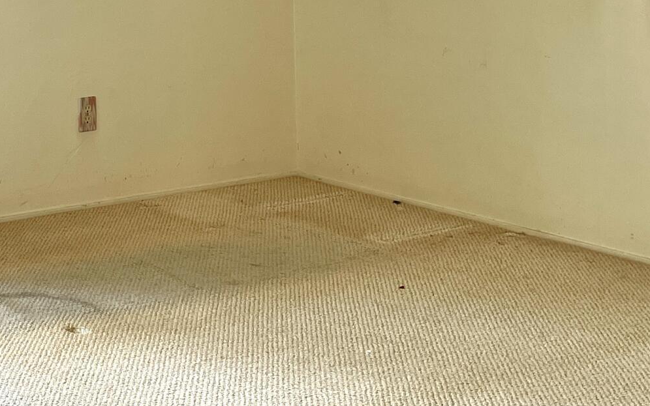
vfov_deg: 15.0
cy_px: -136
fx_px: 1471
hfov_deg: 24.3
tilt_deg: +0.5
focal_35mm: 83
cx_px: 79
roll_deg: +1.1
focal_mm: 4.2
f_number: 1.6
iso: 32
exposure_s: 1/123
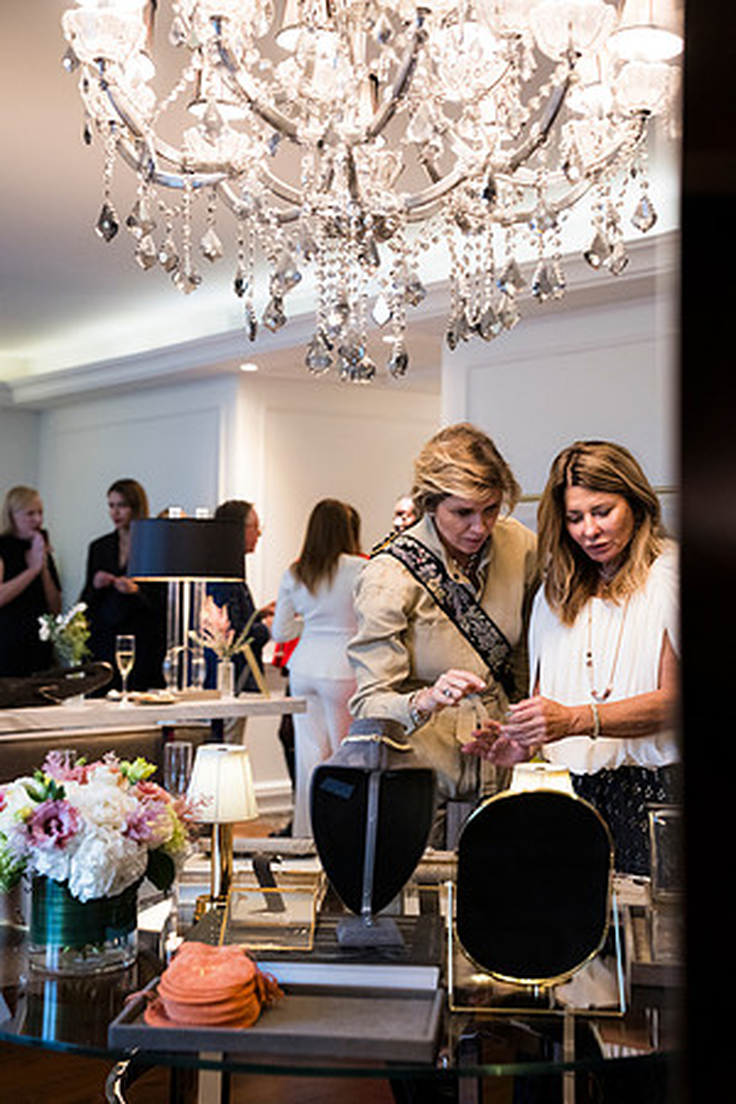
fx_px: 1411
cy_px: 552
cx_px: 368
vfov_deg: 42.7
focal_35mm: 46
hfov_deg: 29.2
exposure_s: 1/160
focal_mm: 46
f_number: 3.2
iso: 3200
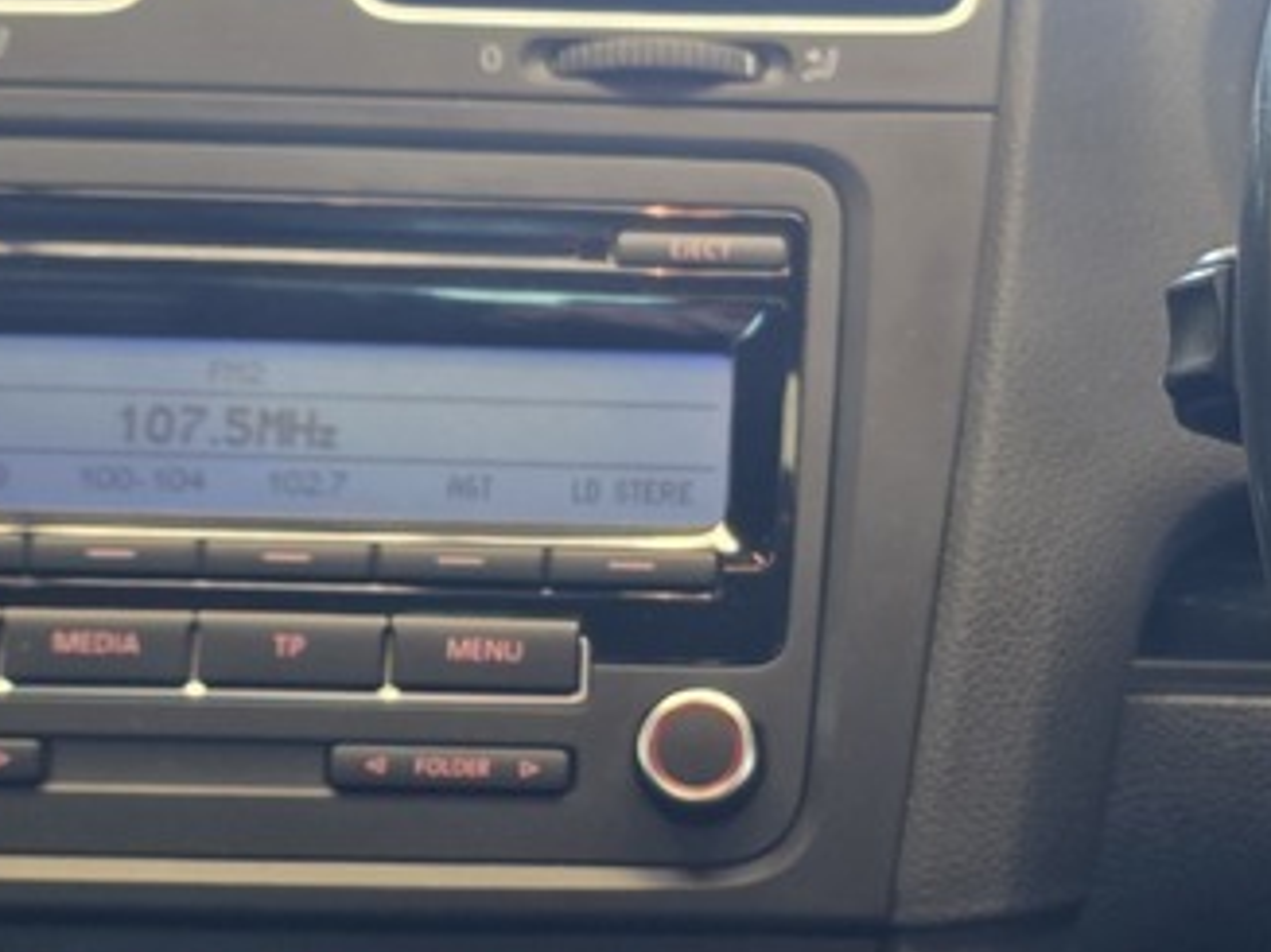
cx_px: 875
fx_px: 2643
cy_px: 641
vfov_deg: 20.4
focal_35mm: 72
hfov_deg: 26.8
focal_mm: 6.25
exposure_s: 1/100
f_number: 1.7
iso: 250
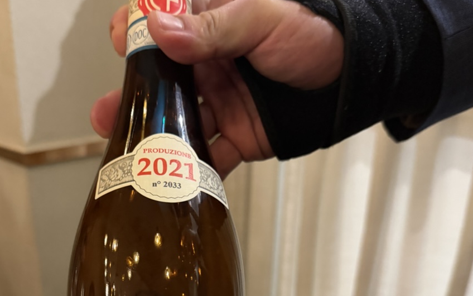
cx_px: 190
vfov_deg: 28.9
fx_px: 541
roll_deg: +0.8
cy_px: 285
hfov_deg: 46.9
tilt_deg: -24.3
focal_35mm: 42
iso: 1000
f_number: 1.78
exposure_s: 1/38
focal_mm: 6.76
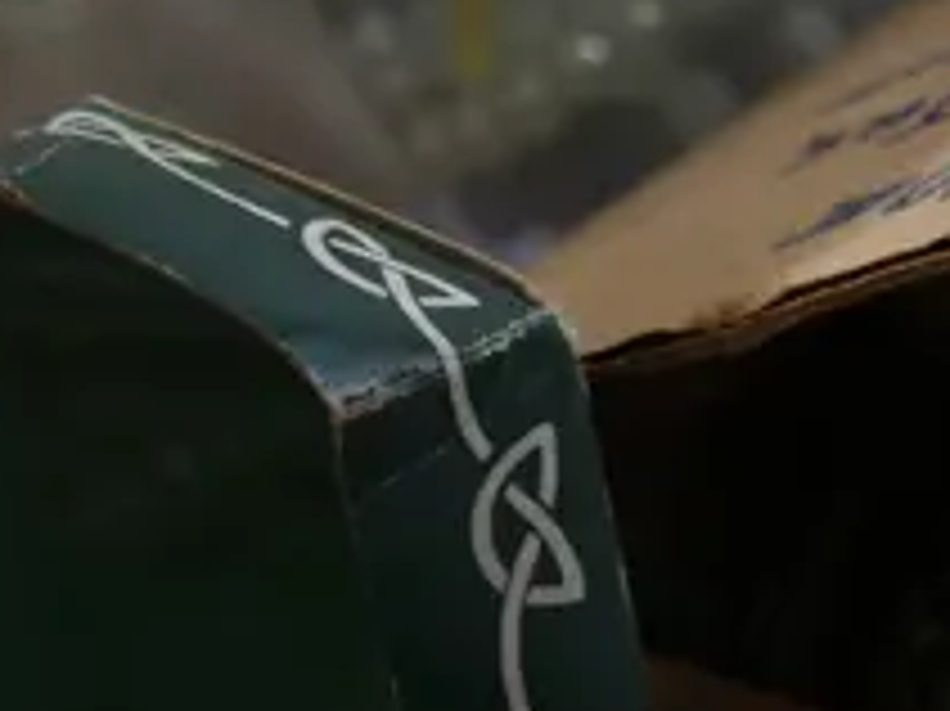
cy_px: 1501
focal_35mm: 175
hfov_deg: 10.8
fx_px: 4800
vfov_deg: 8.0
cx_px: 1517
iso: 640
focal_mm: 18
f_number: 4
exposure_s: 1/60
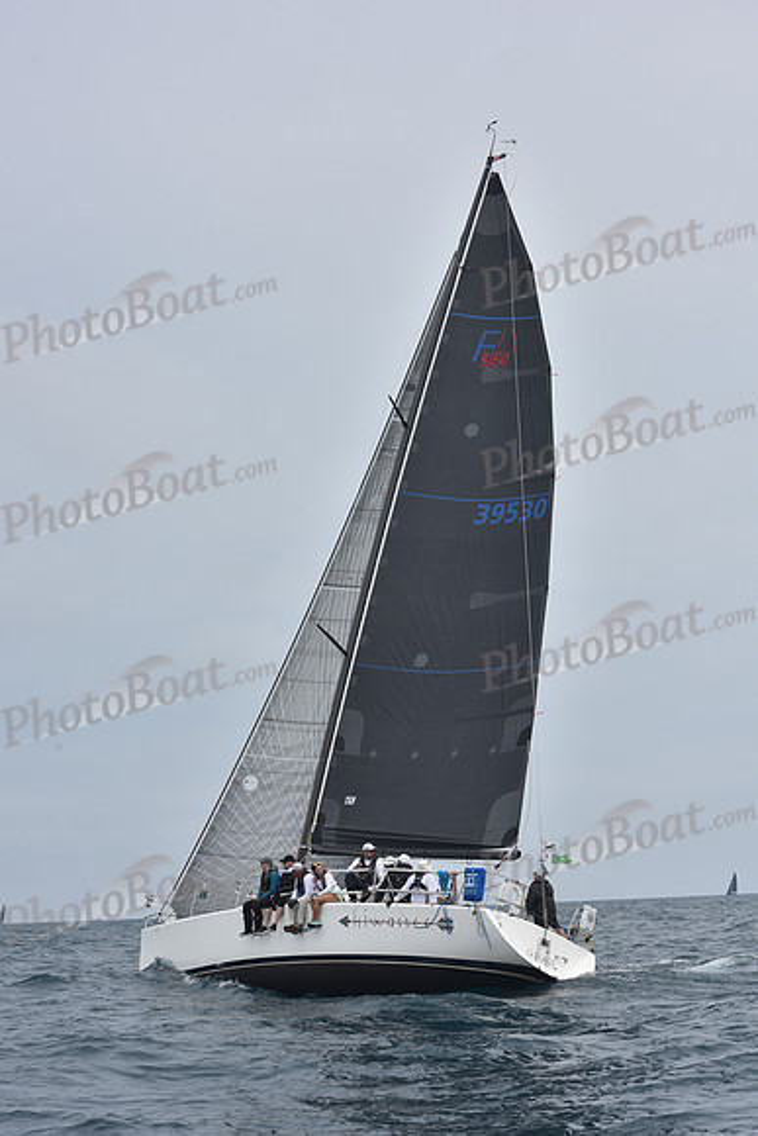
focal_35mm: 70
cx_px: 379
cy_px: 568
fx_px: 2209
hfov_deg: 19.5
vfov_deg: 28.8
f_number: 10
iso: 250
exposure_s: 1/800
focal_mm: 70
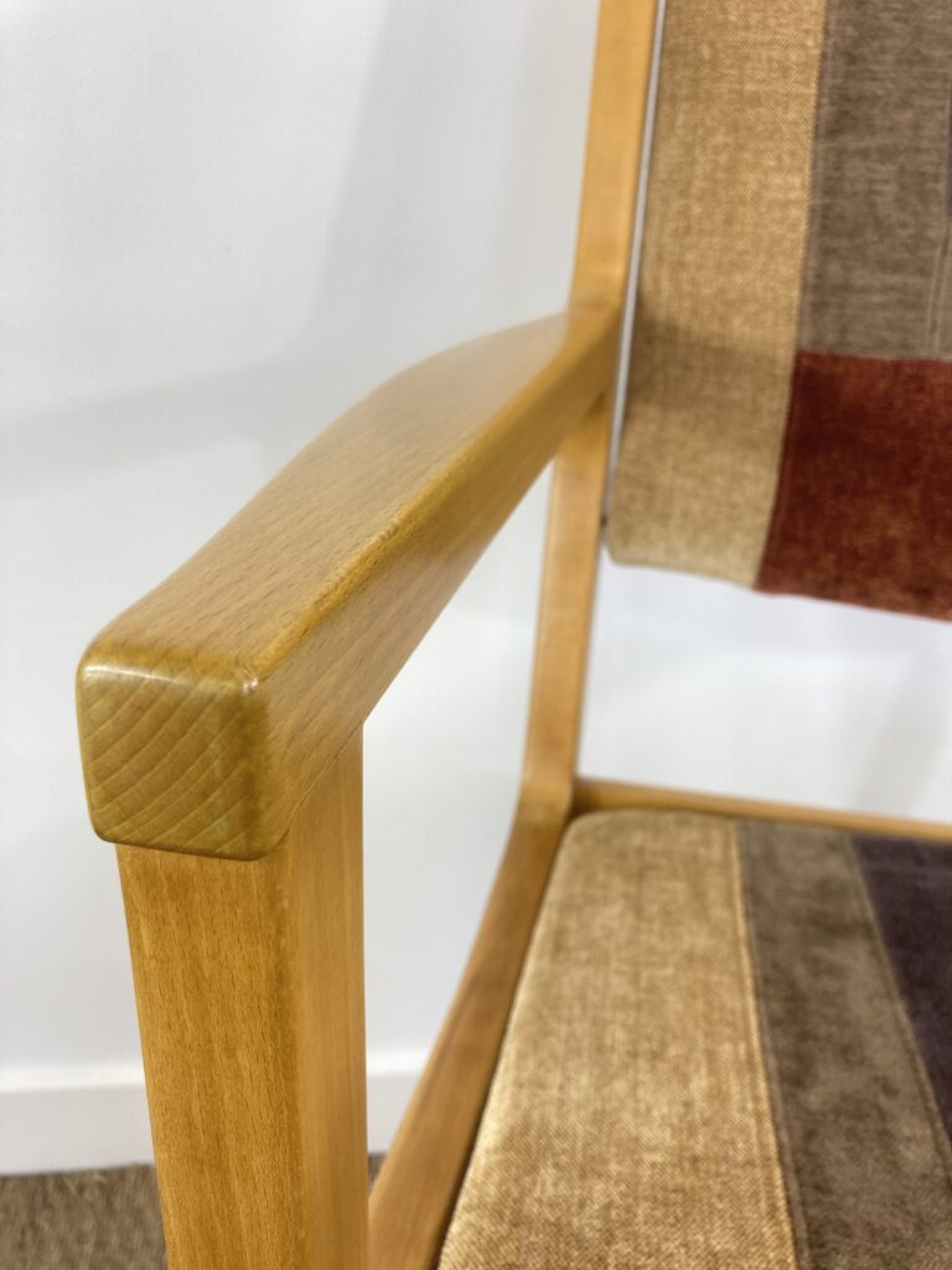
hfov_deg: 49.7
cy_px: 635
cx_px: 476
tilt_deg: -25.2
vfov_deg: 63.4
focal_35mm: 28
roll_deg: -1.6
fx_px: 1027
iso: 32
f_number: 1.8
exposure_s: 1/100
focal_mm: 3.99
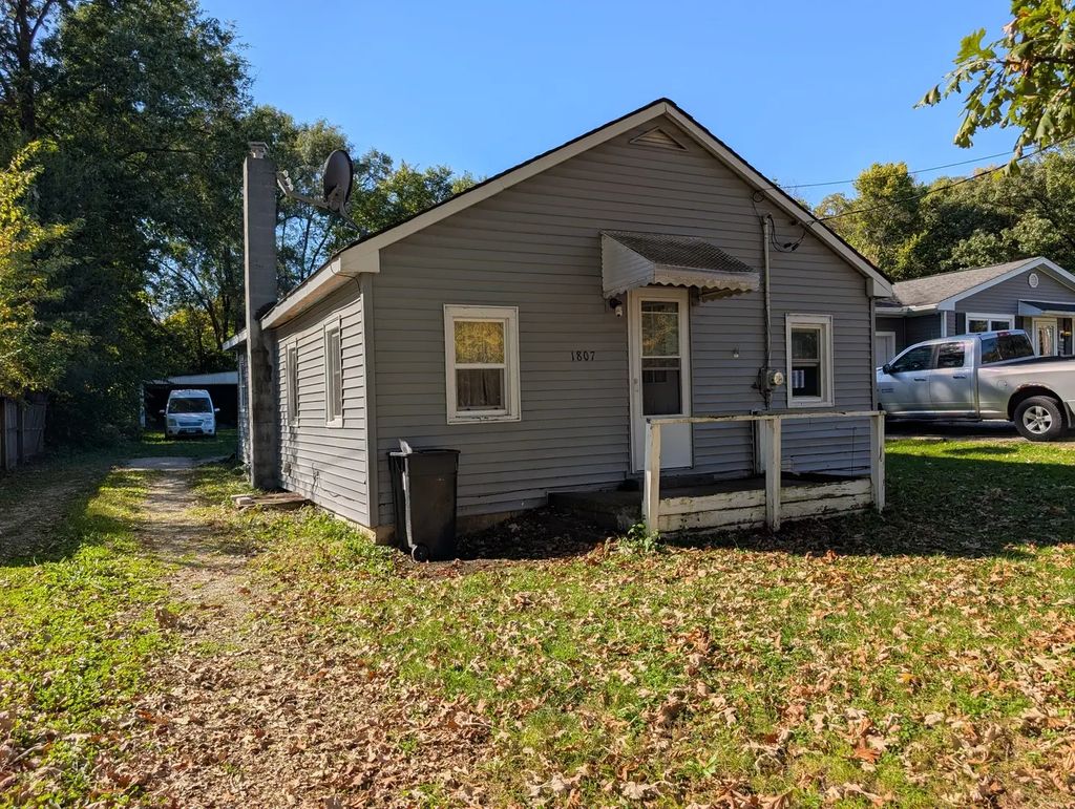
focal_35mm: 24
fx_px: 746
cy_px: 404
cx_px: 538
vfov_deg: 56.9
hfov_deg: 71.5
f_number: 1.68
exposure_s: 1/6369
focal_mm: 6.9
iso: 22
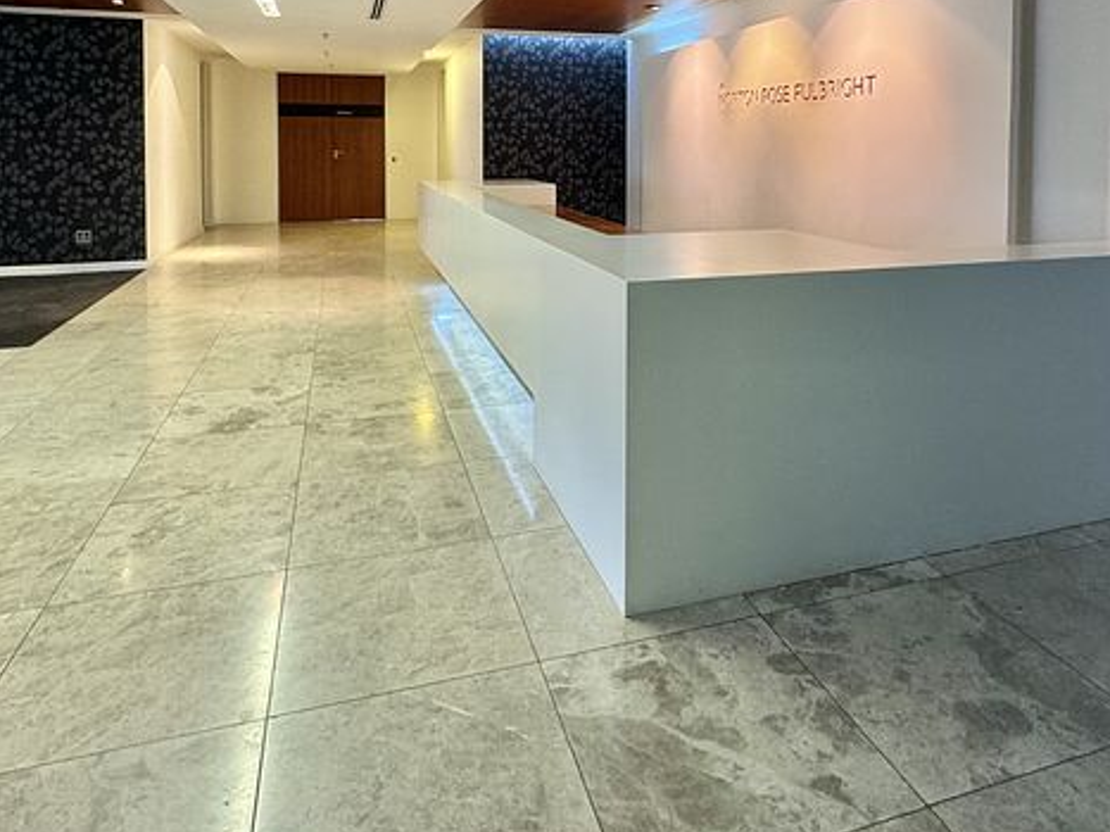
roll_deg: -0.4
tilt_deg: -1.6
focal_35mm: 24
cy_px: 169
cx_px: 585
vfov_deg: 53.1
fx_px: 769
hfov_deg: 71.6
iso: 160
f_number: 2.2
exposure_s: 1/50
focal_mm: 2.22
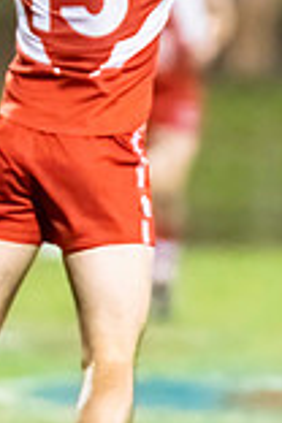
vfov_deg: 1.4
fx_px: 16977
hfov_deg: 1.0
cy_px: 153
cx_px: 67
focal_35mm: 1445
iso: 16000
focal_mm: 300
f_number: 3.2
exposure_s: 1/1000
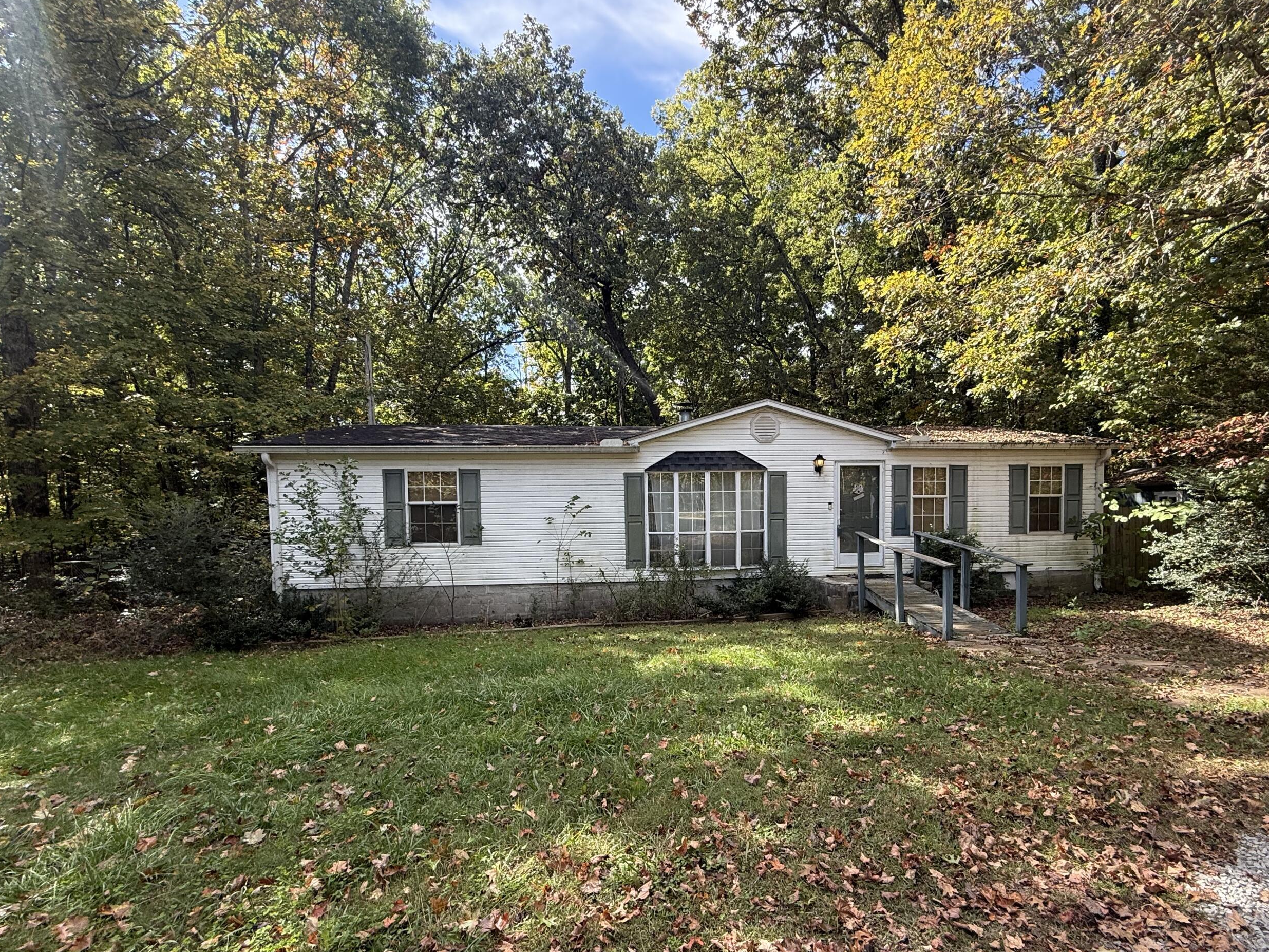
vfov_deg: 74.4
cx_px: 686
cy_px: 540
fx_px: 623
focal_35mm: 17
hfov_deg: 90.8
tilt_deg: -2.2
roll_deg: +1.2
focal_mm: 2.22
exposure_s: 1/365
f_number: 2.2
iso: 64
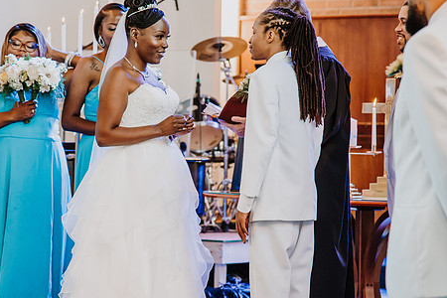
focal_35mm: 172
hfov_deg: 11.9
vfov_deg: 8.0
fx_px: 2135
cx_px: 180
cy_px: 160
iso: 1100
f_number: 4
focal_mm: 120
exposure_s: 1/125
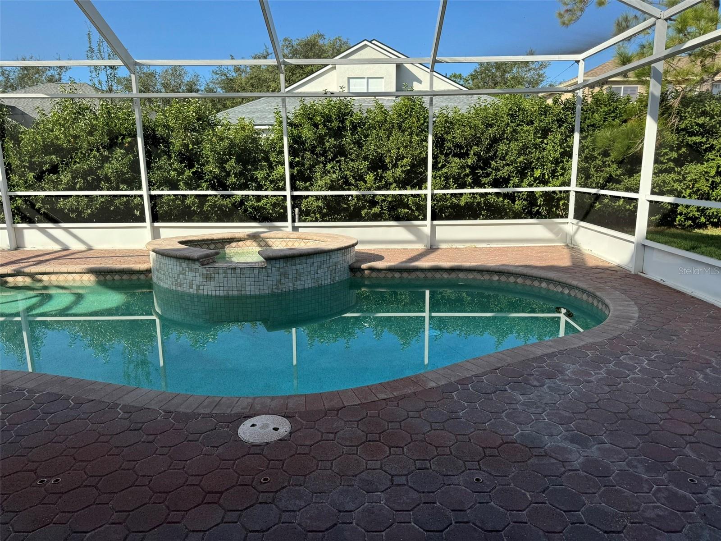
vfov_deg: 56.8
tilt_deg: -12.7
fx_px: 500
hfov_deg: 71.6
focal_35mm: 24
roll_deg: +0.8
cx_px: 360
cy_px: 270
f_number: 1.78
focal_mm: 6.76
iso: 80
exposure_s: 1/1597
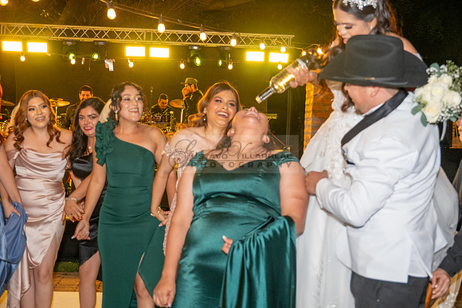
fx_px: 642
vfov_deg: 27.0
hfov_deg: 39.6
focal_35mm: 50
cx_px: 231
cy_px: 154
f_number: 5.6
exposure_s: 1/80
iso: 2500
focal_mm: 50
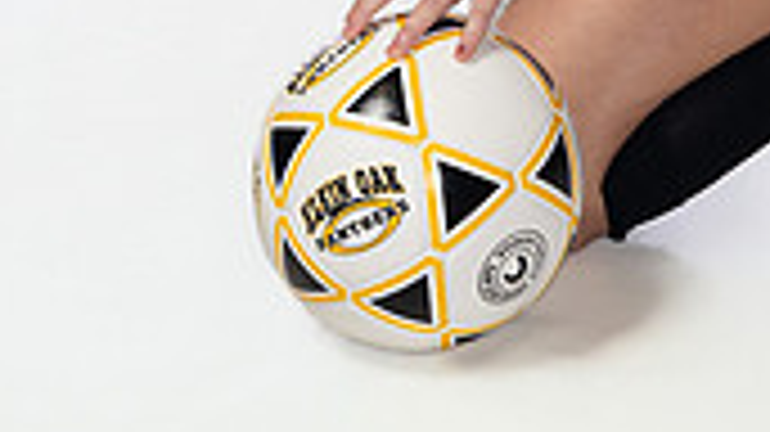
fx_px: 2592
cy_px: -544
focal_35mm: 127
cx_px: 653
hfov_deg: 16.7
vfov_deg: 8.8
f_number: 6.3
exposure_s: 1/250
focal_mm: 46
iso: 640
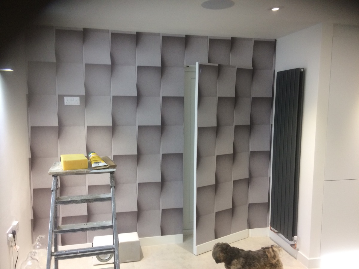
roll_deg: -1.6
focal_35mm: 29
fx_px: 301
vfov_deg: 48.2
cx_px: 180
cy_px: 134
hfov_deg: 61.7
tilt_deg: -6.7
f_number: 2.2
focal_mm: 4.15
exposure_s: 1/33
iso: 160
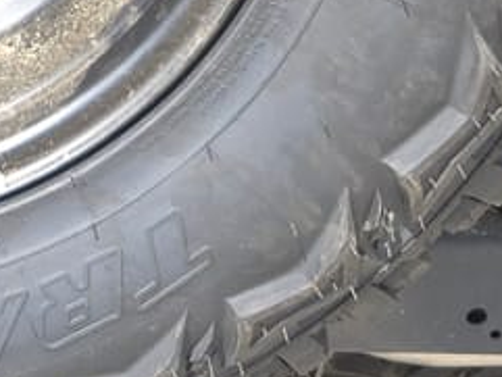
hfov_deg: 12.6
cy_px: -224
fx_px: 2075
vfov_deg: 10.0
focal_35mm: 143
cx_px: -383
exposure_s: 1/433
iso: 25
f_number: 1.8
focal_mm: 5.4
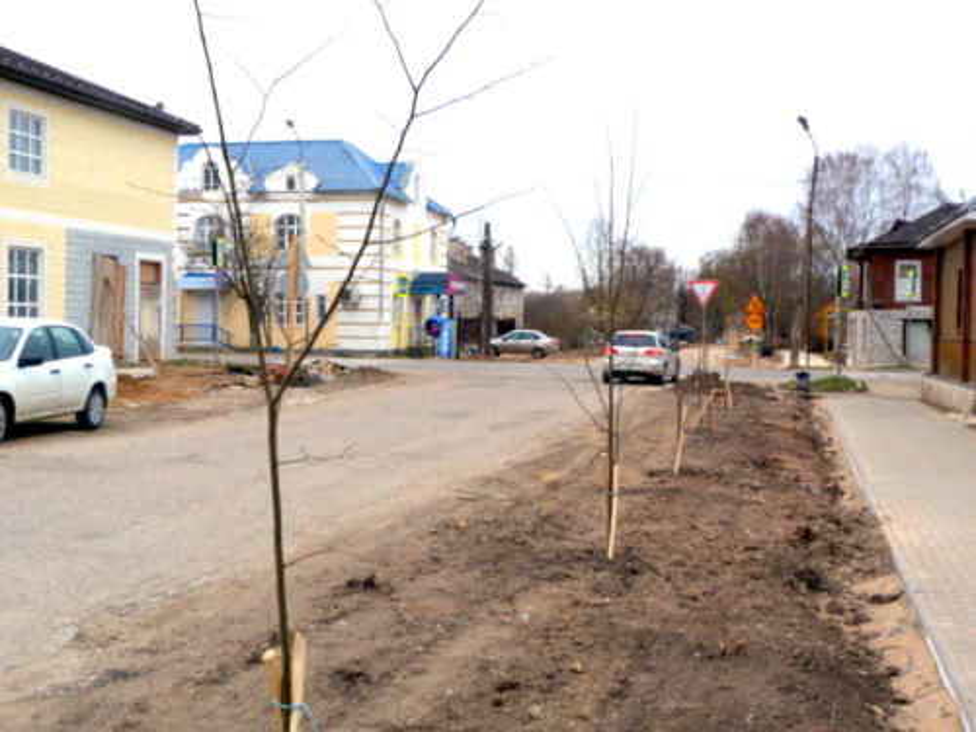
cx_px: 488
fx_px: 1325
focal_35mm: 47
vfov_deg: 30.9
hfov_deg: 40.4
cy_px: 366
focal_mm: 8.5
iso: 80
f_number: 5.6
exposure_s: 1/400
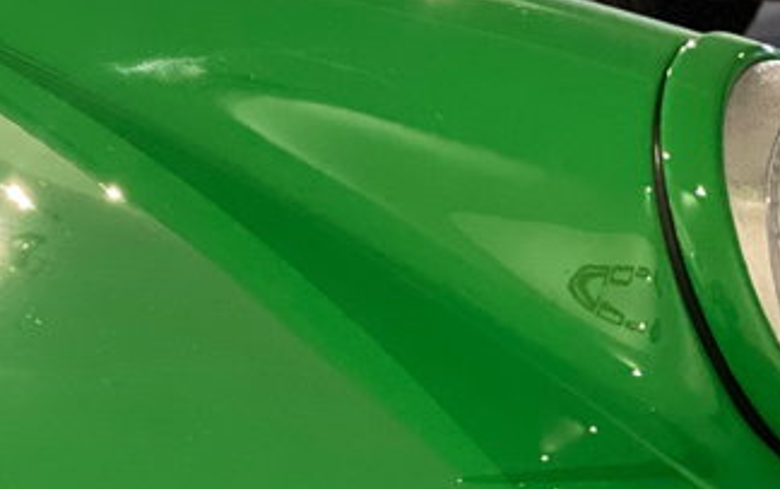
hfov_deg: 11.9
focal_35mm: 174
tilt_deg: -14.4
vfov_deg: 7.5
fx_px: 3701
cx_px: 0
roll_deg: +0.6
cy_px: 588
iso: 500
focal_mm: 6
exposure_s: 1/24
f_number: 2
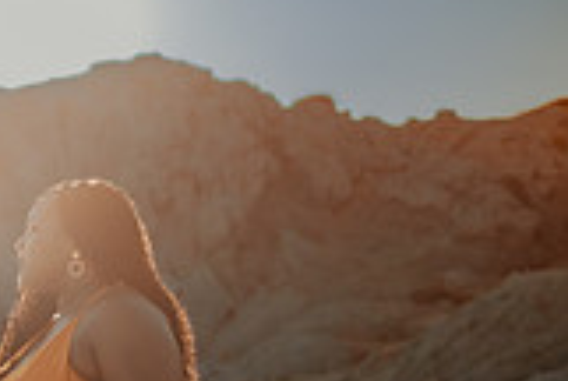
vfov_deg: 10.6
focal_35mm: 126
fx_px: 1992
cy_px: 517
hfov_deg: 14.3
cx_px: -452
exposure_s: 1/4000
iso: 100
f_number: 1.8
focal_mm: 35
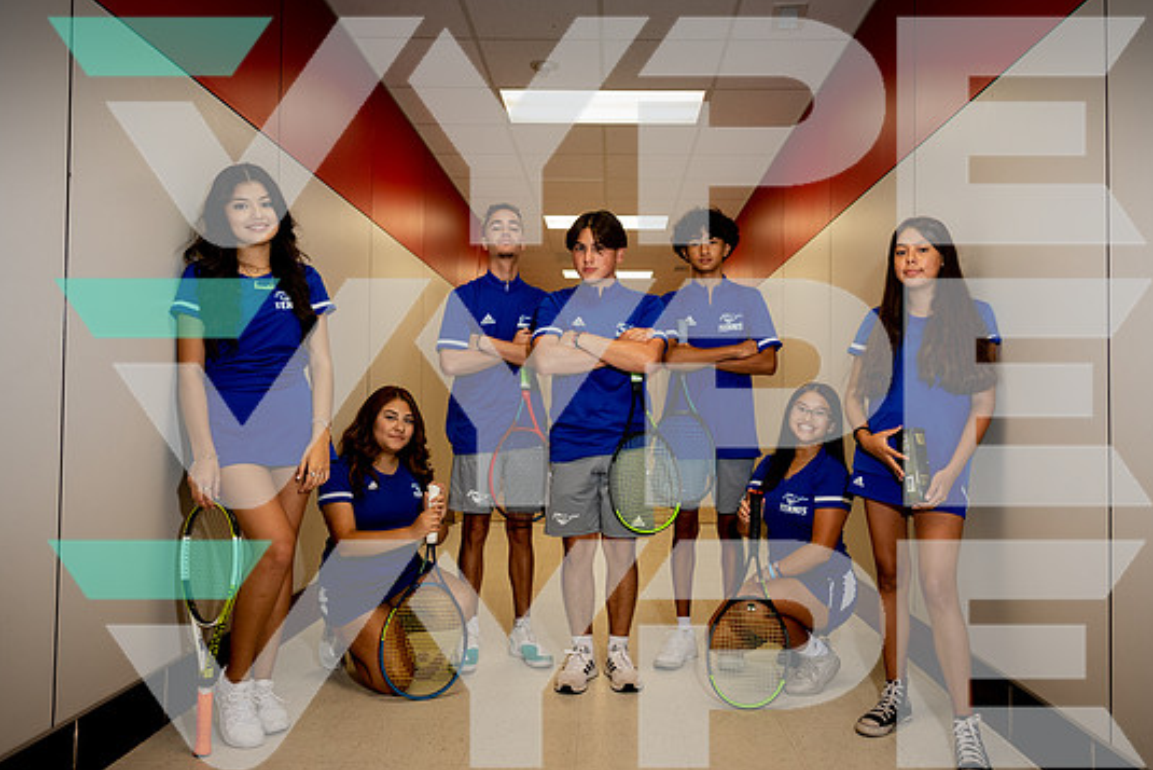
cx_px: 603
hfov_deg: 69.3
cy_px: 394
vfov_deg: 49.6
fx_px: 833
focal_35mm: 26
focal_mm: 24
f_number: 5.6
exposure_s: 1/160
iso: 800
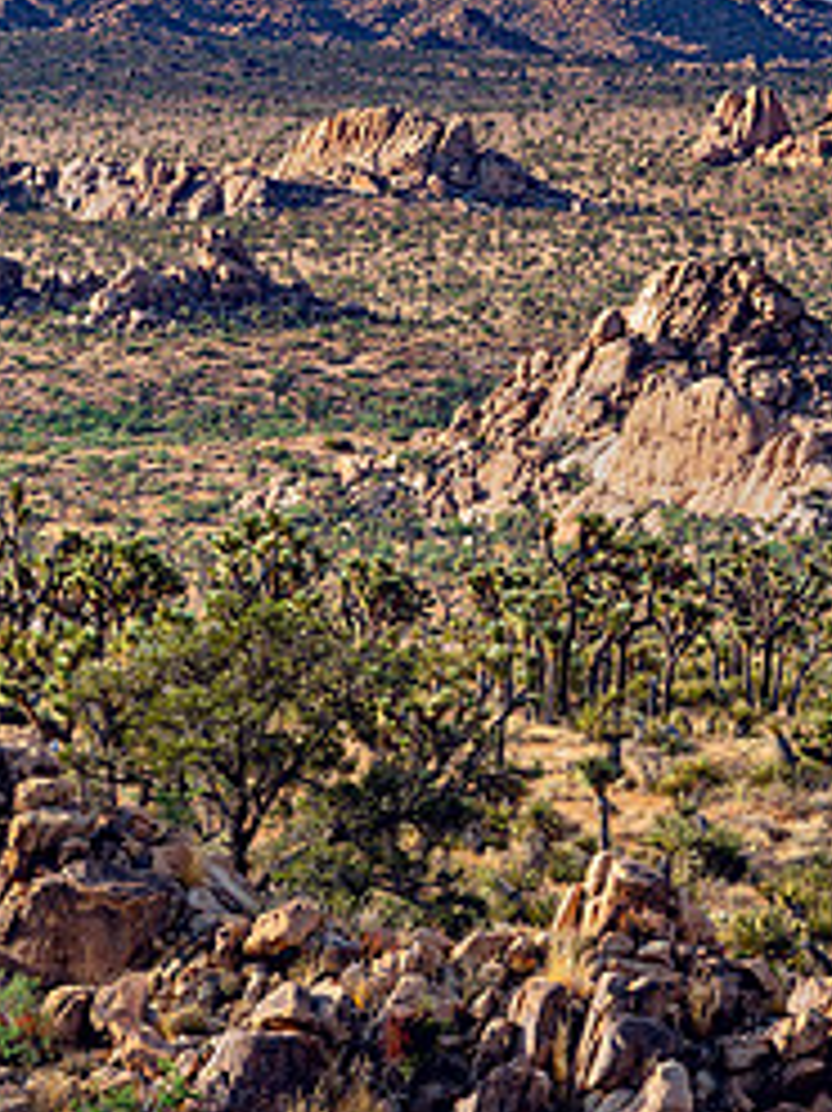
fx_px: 14466
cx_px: 670
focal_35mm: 451
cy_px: 410
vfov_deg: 4.4
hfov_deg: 3.3
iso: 320
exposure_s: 1/1000
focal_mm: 200
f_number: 5
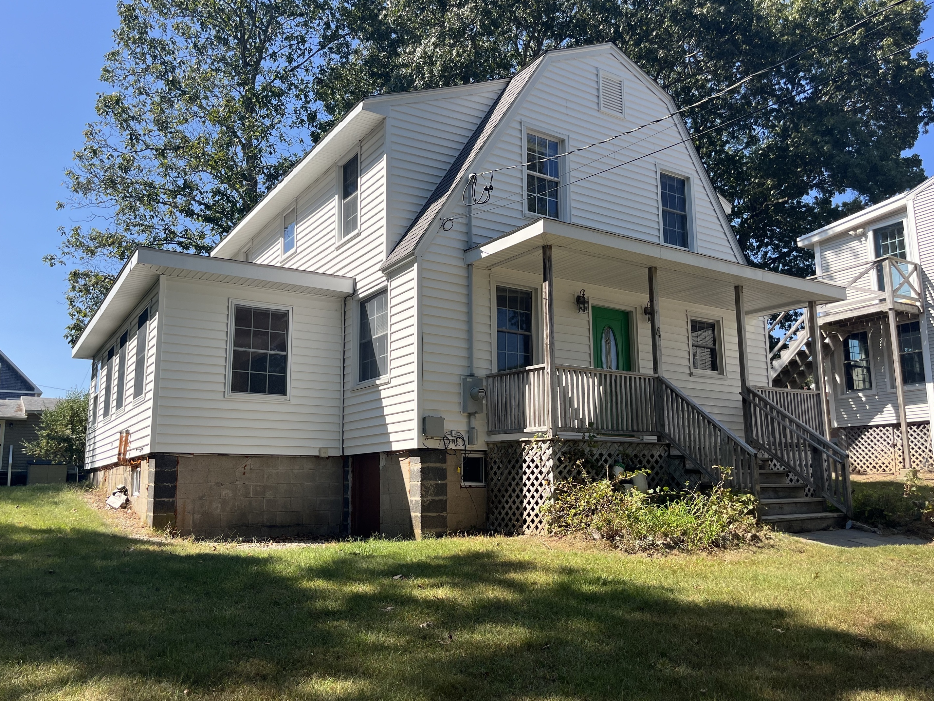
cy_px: 359
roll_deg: +0.2
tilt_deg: +10.3
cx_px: 441
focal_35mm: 28
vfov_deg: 49.7
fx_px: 755
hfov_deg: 63.4
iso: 50
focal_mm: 5.1
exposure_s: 1/1923
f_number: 1.6
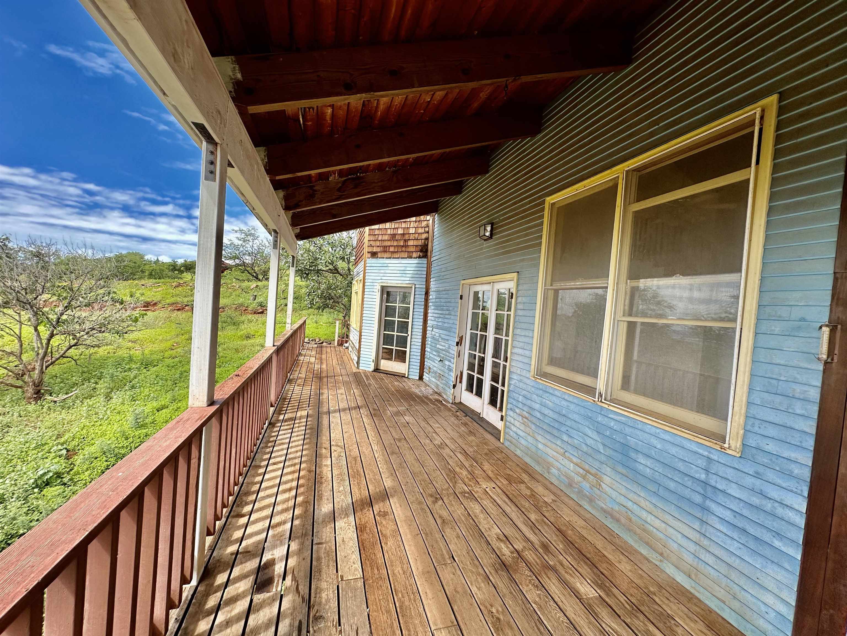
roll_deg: -3.1
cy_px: 318
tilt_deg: -2.1
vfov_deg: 85.7
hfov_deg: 102.1
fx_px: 343
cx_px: 424
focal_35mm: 14
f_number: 2.2
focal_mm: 2.22
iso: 40
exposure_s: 1/698
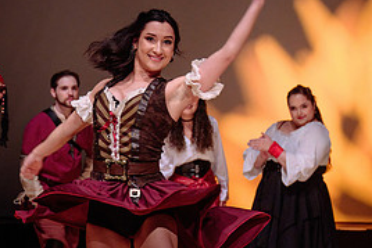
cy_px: 209
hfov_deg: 14.0
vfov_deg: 9.3
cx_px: 175
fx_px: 1520
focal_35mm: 147
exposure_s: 1/250
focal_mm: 53
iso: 1600
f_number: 2.8
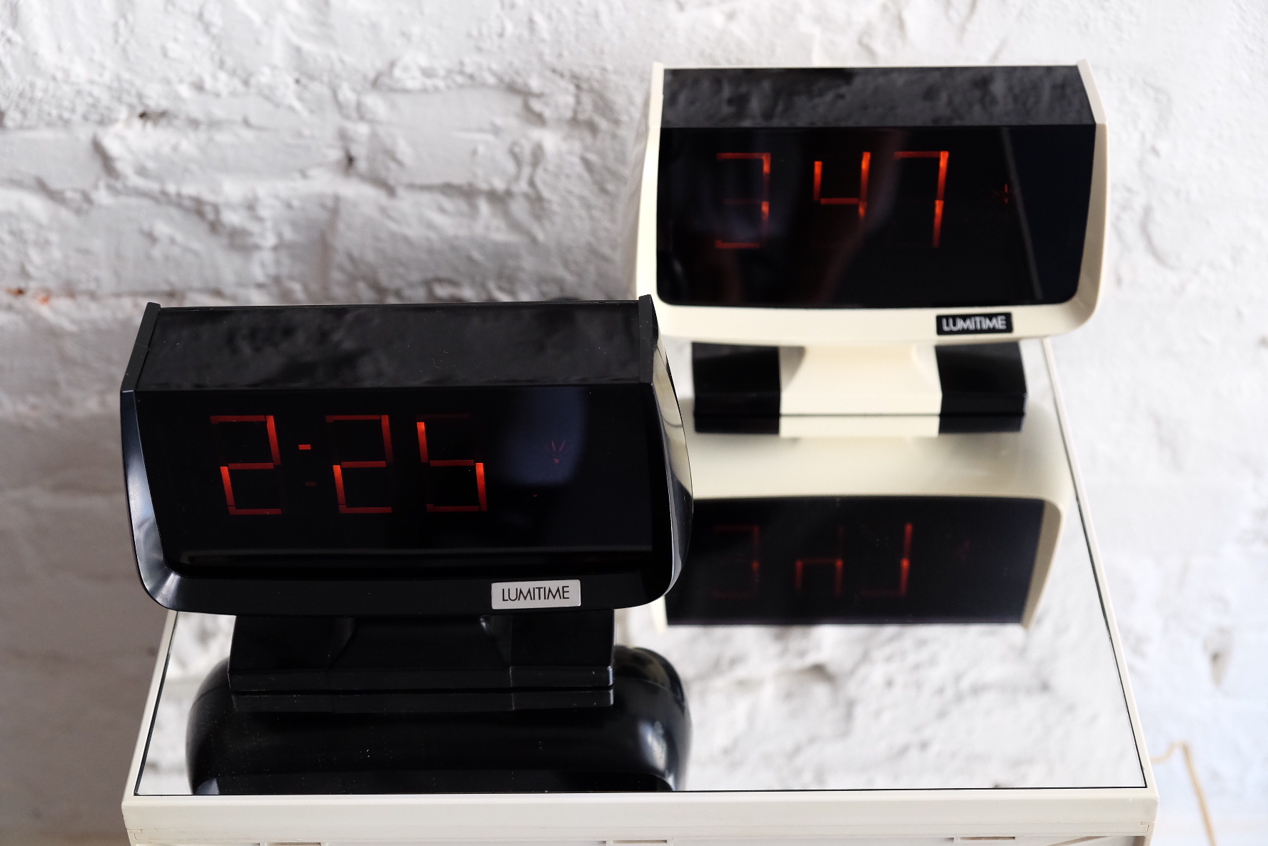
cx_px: 634
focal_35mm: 56
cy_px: 423
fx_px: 1972
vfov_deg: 24.2
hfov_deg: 35.6
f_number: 3.6
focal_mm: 37.4
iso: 1600
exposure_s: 1/100
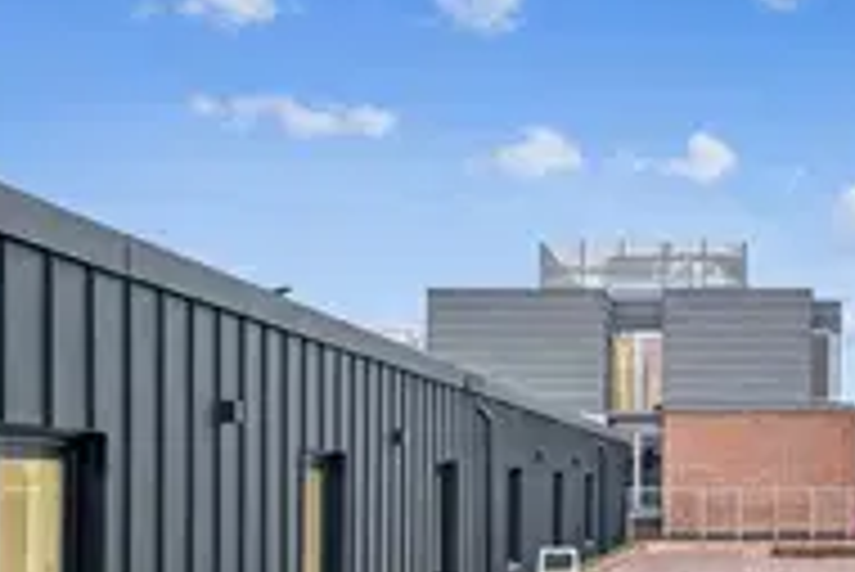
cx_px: 860
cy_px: 500
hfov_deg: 25.6
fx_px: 1783
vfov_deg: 18.0
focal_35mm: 75
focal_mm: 22.9
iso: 800
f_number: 8
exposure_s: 1/40
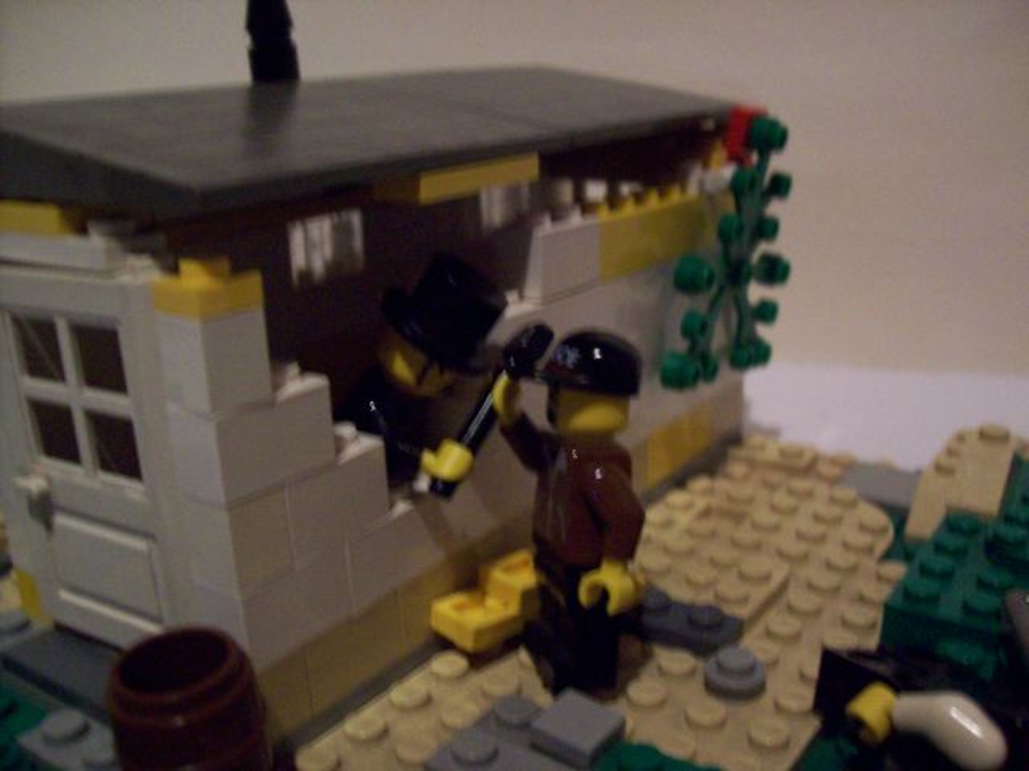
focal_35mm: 36
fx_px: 1070
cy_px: 386
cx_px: 514
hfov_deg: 51.4
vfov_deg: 39.7
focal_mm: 6
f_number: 2.7
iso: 200
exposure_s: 1/5.66
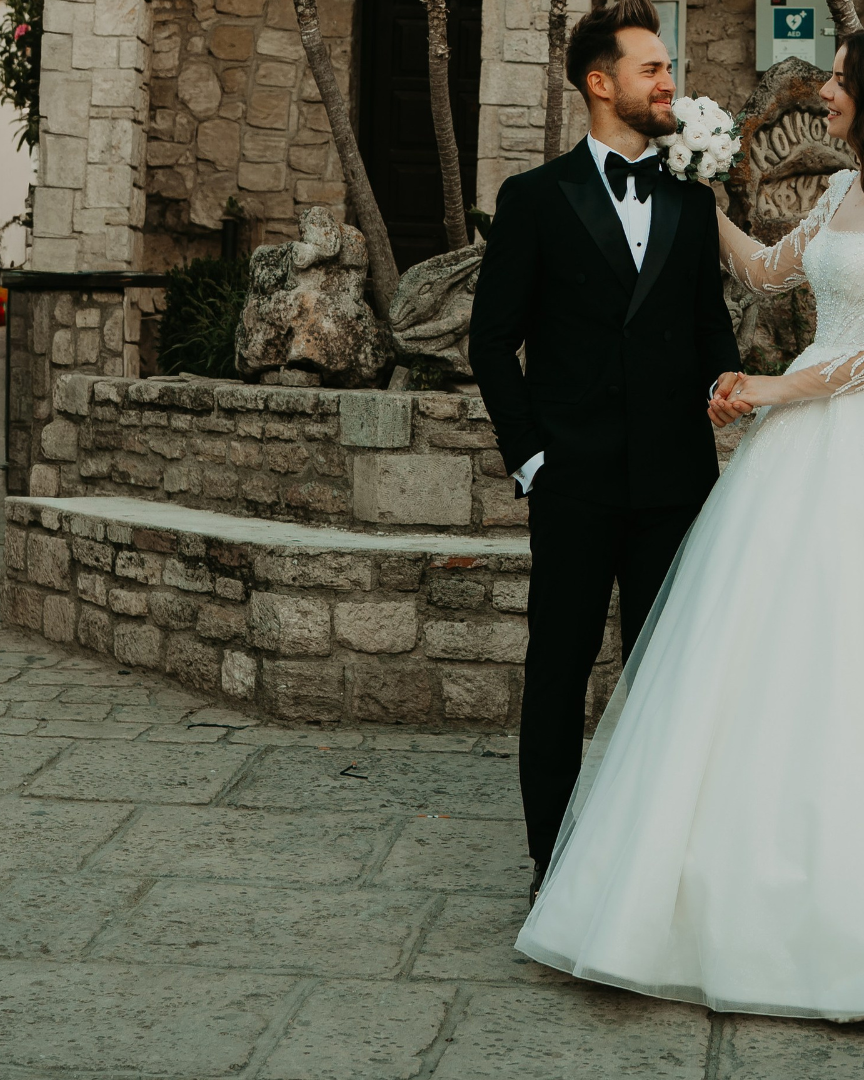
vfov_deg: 25.0
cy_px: 50
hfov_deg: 20.6
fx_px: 2334
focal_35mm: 73
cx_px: 775
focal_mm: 35
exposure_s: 1/320
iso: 100
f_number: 3.2
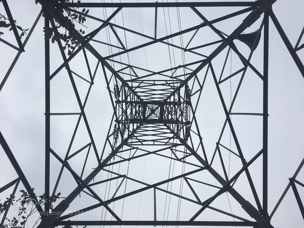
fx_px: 255
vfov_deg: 48.2
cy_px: 114
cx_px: 152
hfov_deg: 61.7
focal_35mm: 29
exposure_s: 1/761
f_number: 2.2
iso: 25
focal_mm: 4.15
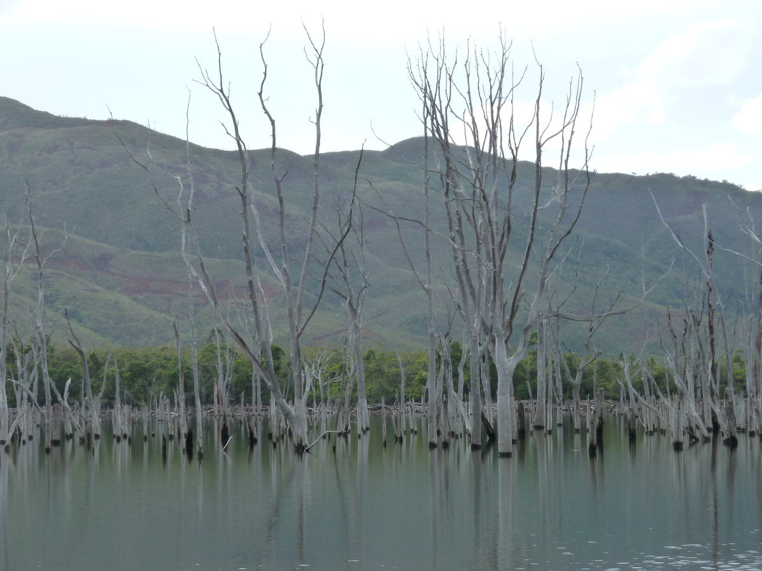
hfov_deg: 14.4
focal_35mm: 137
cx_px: 381
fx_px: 3016
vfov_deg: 10.8
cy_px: 286
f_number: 4.5
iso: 125
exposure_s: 1/320
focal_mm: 22.5
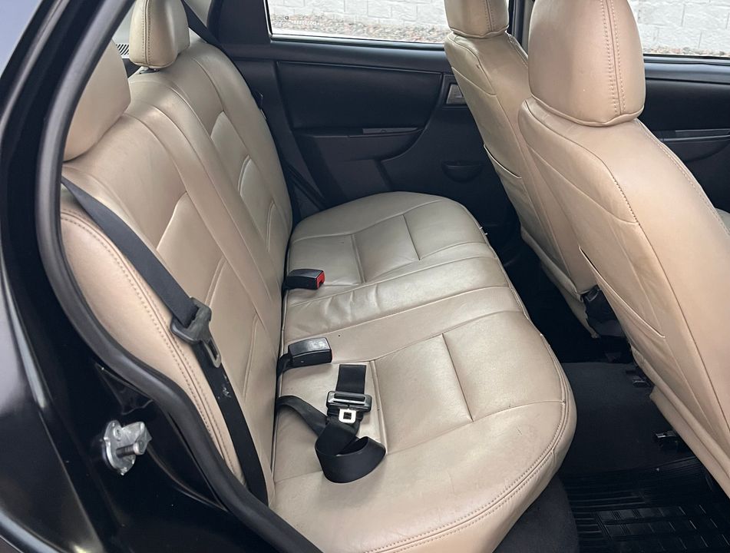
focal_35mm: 26
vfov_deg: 53.3
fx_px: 550
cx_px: 365
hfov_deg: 67.1
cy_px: 276
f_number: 1.5
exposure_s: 1/48
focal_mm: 5.7
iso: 500
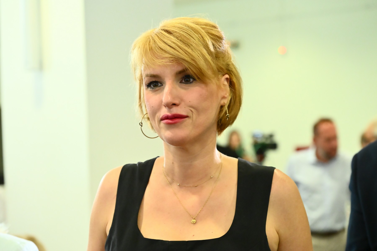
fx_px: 1068
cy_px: 126
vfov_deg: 13.4
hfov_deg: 20.0
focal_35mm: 102
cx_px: 188
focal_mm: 102
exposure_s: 1/250
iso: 7200
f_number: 5.6
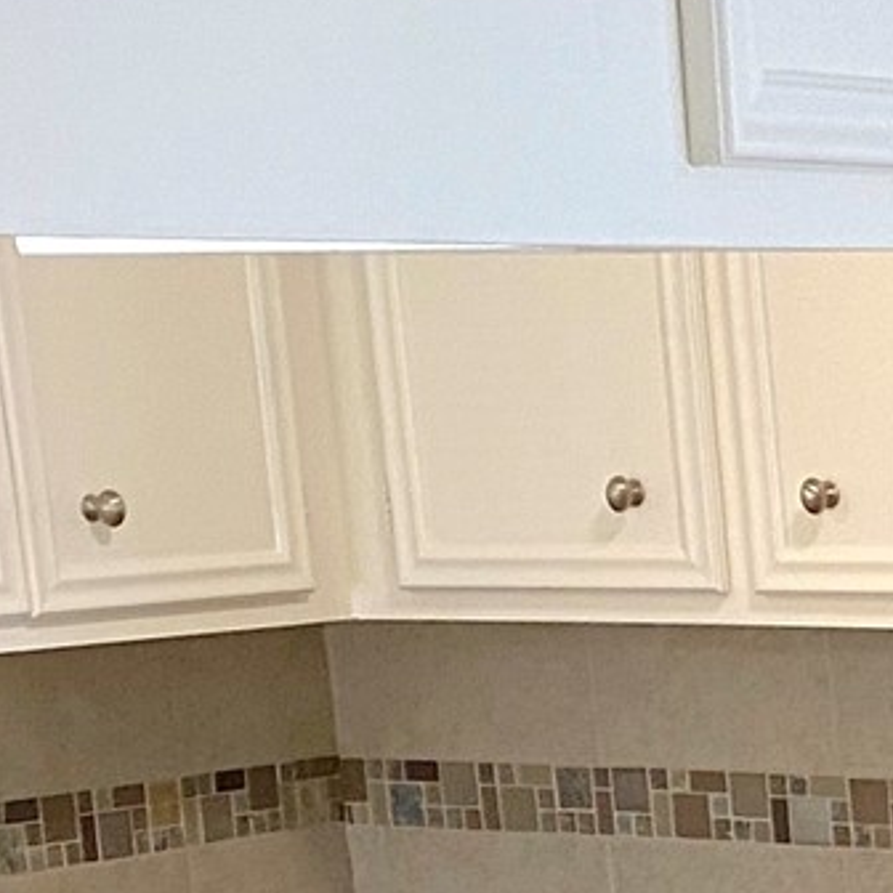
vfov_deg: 11.5
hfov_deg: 11.3
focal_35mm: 140
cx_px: 1754
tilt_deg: -17.8
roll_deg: +1.0
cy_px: 1619
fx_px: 4086
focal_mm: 4.25
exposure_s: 1/60
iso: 125
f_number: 1.8
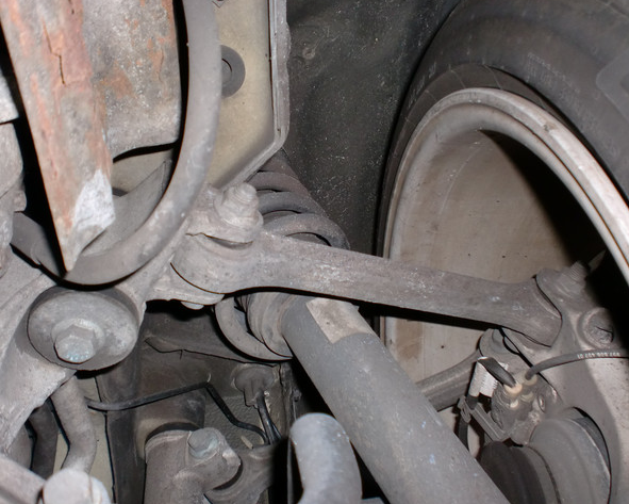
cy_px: 251
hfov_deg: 49.1
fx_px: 689
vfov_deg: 40.1
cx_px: 298
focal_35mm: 37
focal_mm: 6.3
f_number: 3.1
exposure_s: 1/40
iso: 125
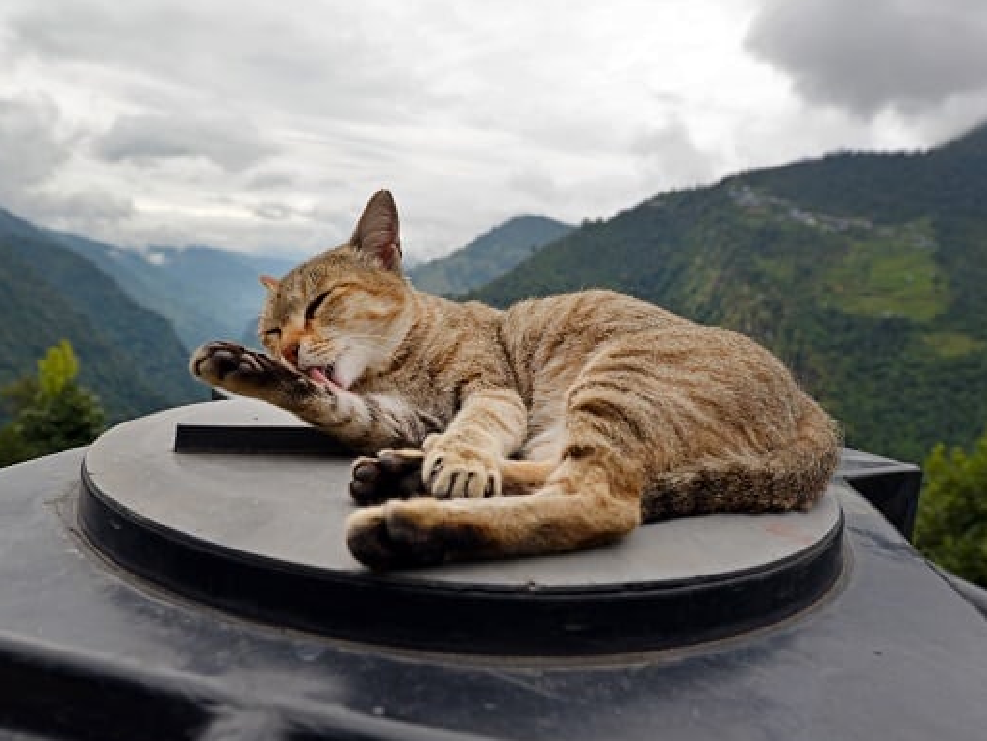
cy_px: 375
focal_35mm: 27
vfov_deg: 51.4
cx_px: 466
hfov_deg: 65.3
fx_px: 770
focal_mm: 24
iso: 320
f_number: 6.3
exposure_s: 1/1000
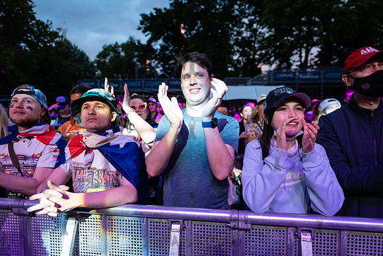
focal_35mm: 24
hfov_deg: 73.7
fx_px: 255
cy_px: 128
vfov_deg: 53.2
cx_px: 192
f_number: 3.2
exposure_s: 1/400
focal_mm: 24
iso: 1600
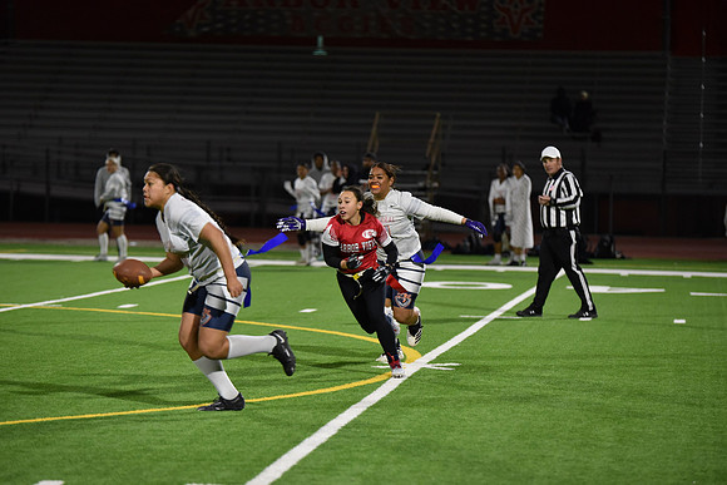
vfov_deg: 8.9
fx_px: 3131
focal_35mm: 155
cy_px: 242
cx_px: 364
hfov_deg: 13.2
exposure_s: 1/640
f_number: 2.8
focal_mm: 155
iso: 3200
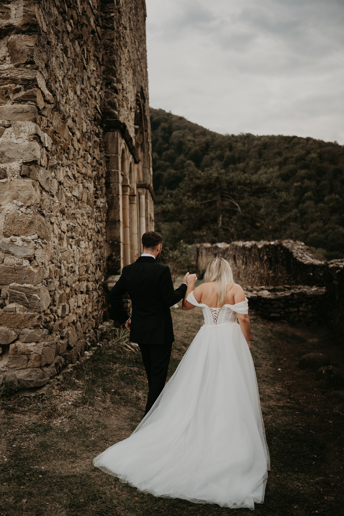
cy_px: 258
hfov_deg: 37.9
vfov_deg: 54.4
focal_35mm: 35
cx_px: 172
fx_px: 502
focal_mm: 35
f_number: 1.4
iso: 320
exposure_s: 1/4000
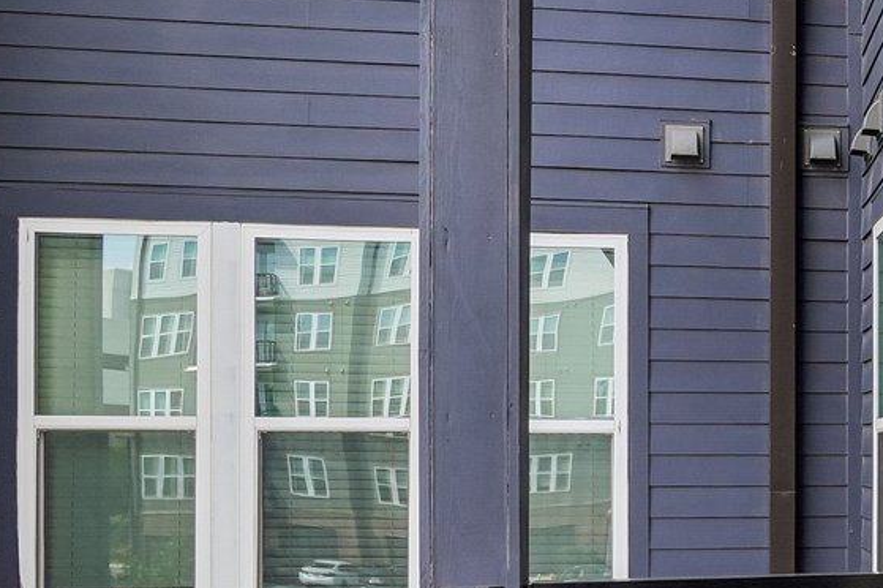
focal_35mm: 55
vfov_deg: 24.1
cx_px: 1017
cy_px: 489
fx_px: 1348
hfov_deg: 31.3
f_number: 8
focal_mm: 10
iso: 100
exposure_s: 1/50
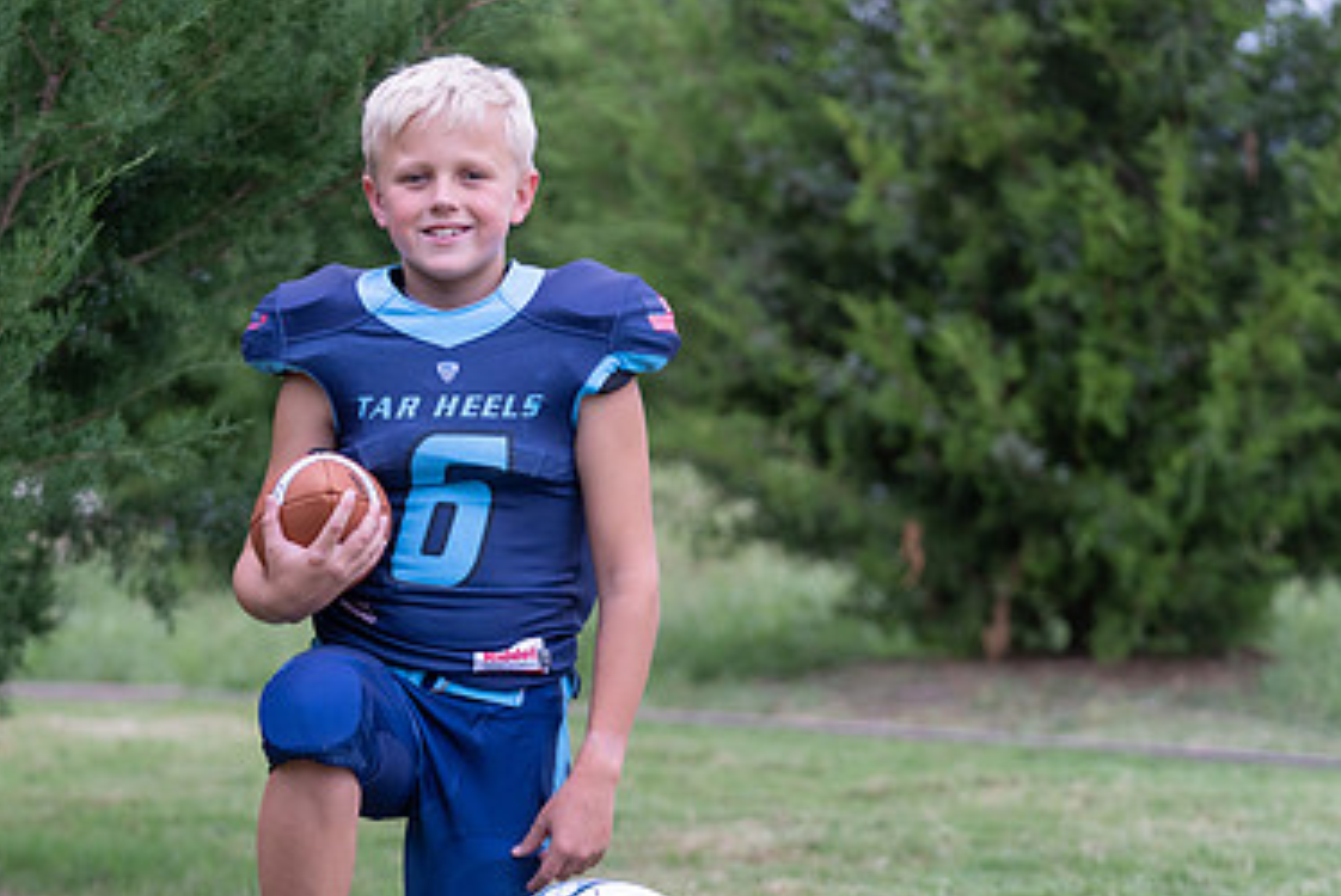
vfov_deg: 10.8
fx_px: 4734
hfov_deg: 16.1
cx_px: 502
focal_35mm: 127
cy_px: 568
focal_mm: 82
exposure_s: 1/320
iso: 640
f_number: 2.8
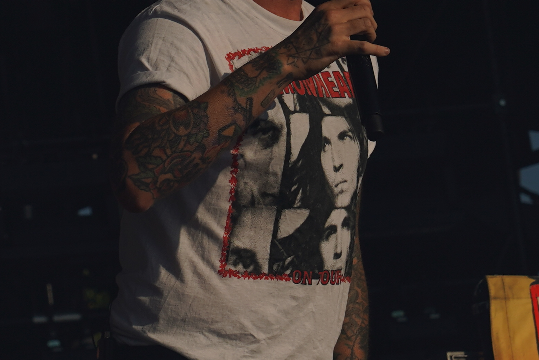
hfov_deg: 5.1
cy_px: 97
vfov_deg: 3.4
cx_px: -136
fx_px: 6033
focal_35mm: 403
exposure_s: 1/1250
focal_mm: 105
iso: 100
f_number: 8
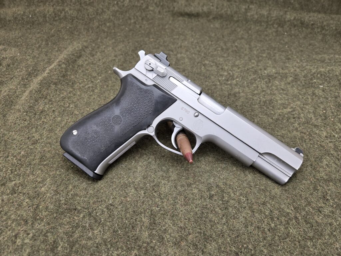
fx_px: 227
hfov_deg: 73.9
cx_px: 170
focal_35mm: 23
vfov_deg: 58.9
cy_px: 128
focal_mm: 5.4
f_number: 1.8
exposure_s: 1/120
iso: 64
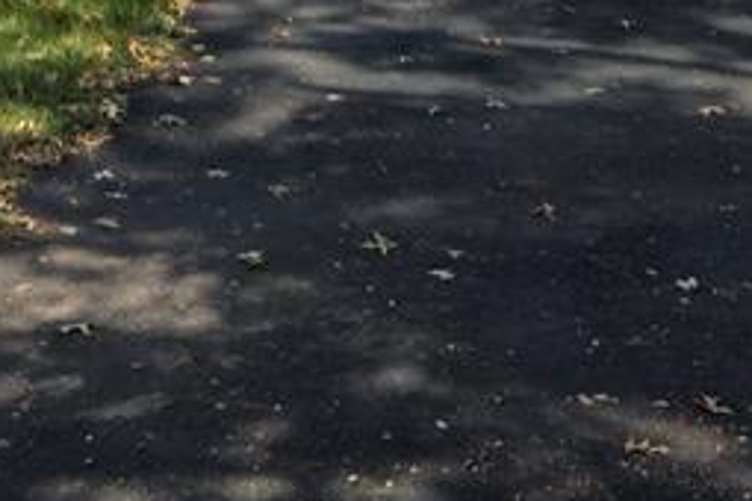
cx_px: -15
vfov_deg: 12.6
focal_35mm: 96
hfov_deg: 20.5
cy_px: -480
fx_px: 2005
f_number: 1.8
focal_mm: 5.4
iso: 25
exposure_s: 1/1614
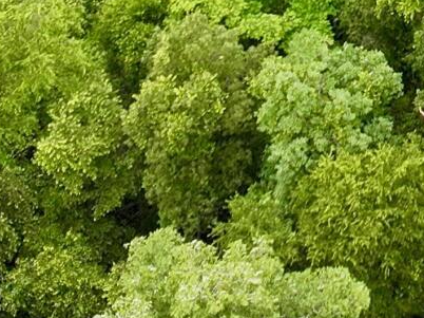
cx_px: 846
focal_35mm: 179
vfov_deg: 7.4
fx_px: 2191
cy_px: -597
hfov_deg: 10.2
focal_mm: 12.29
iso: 100
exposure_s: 1/320
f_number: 2.8
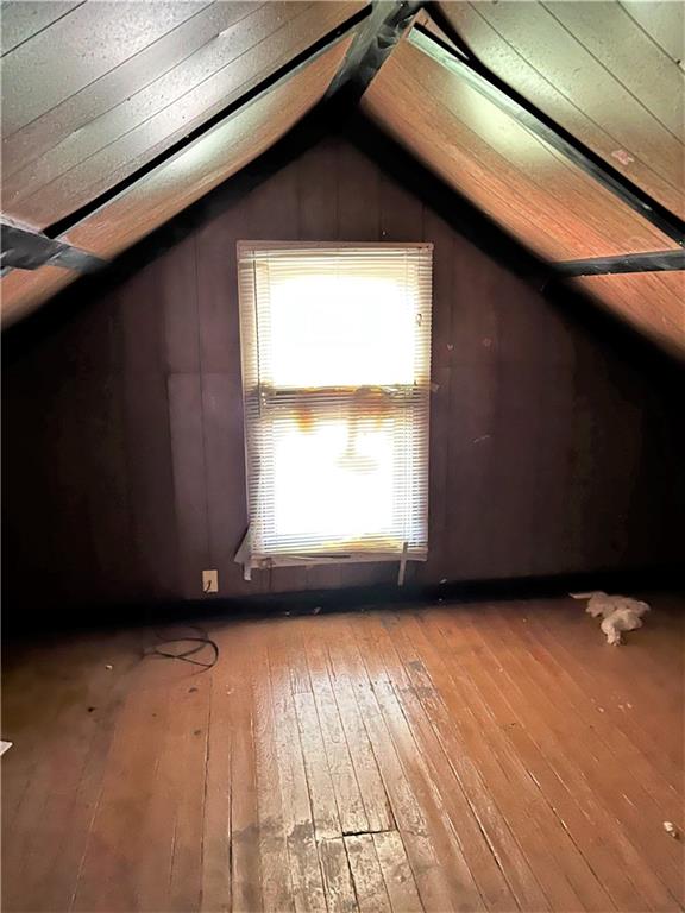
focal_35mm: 26
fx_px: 686
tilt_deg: -12.8
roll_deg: -1.0
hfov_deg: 53.1
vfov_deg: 67.3
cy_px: 456
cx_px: 342
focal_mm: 5.1
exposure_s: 1/9
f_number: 1.6
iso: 800
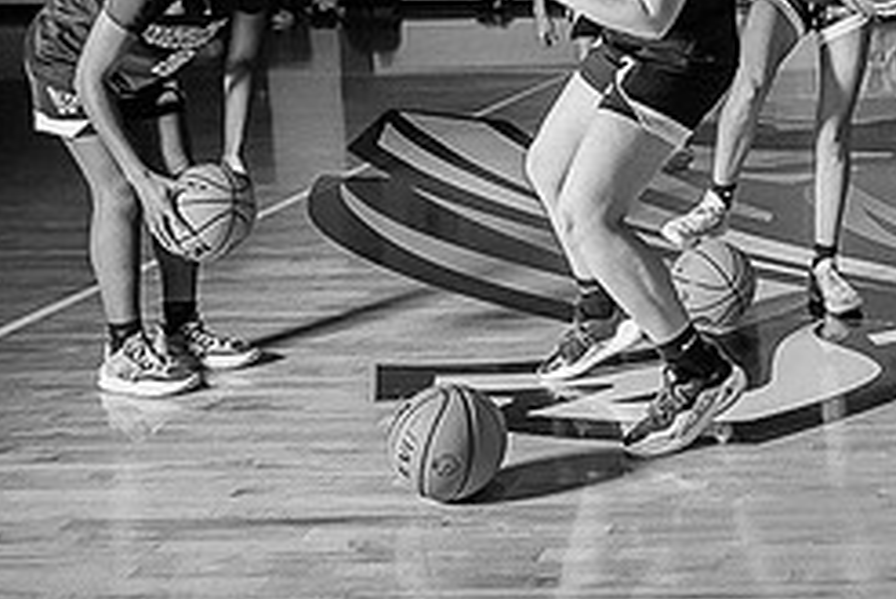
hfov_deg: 26.5
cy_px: -68
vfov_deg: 19.7
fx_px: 1644
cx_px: 1124
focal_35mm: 66
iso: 640
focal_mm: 24
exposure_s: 1/200
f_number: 4
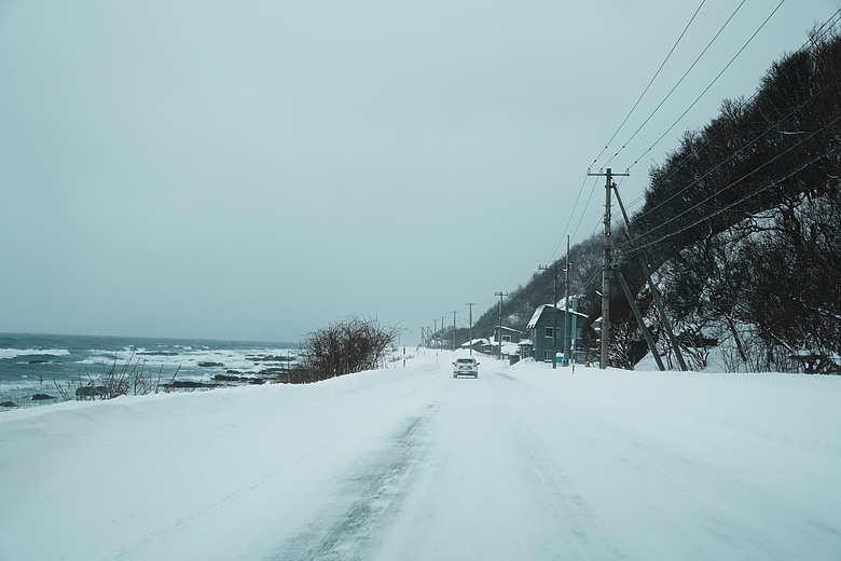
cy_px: 280
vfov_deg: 31.1
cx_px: 420
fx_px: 1009
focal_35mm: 43
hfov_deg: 45.2
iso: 125
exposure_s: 1/250
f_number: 6.3
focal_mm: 43.2
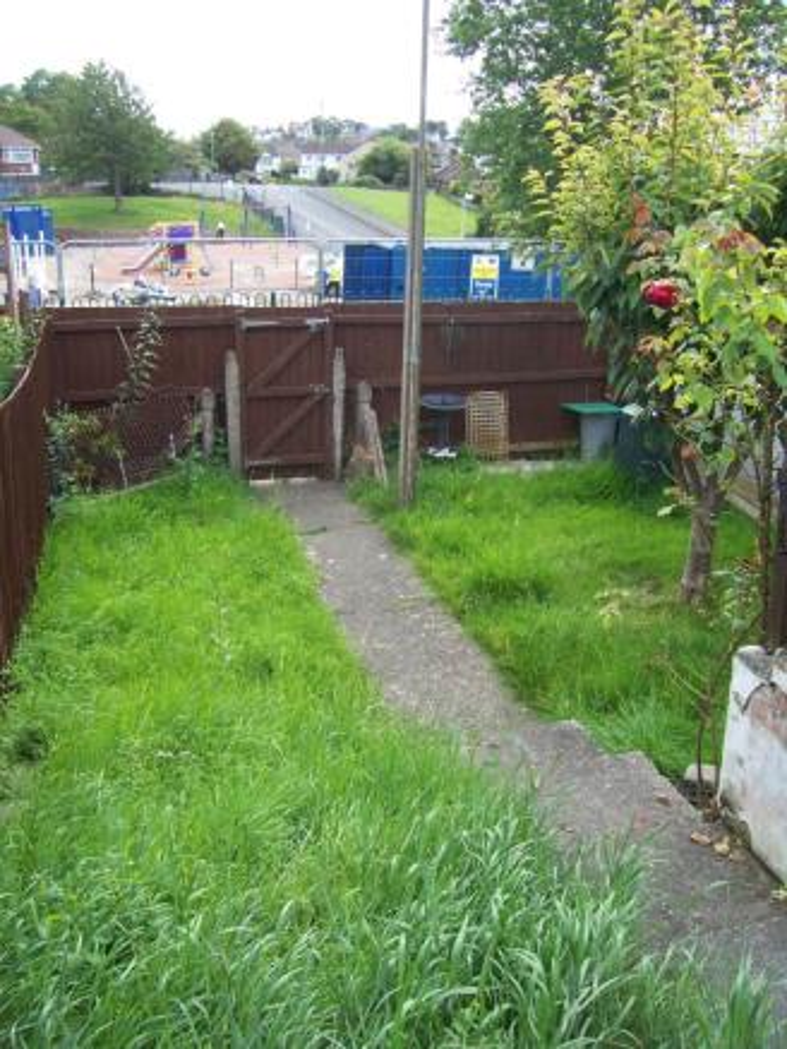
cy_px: 524
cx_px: 394
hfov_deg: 41.8
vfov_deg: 53.9
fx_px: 1030
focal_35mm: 34
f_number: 2.7
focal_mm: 5.6
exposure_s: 1/320
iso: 80
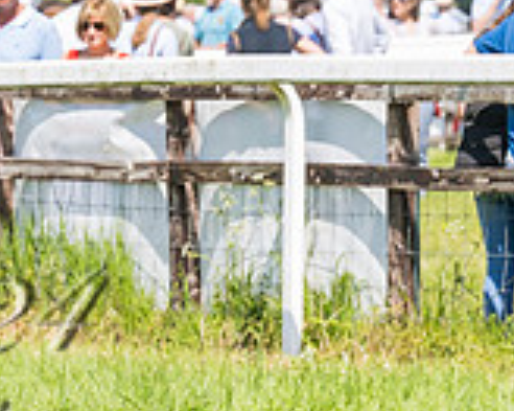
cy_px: 104
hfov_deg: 2.8
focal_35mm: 696
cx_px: -438
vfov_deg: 2.2
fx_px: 10582
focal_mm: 120
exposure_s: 1/1250
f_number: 5
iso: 200
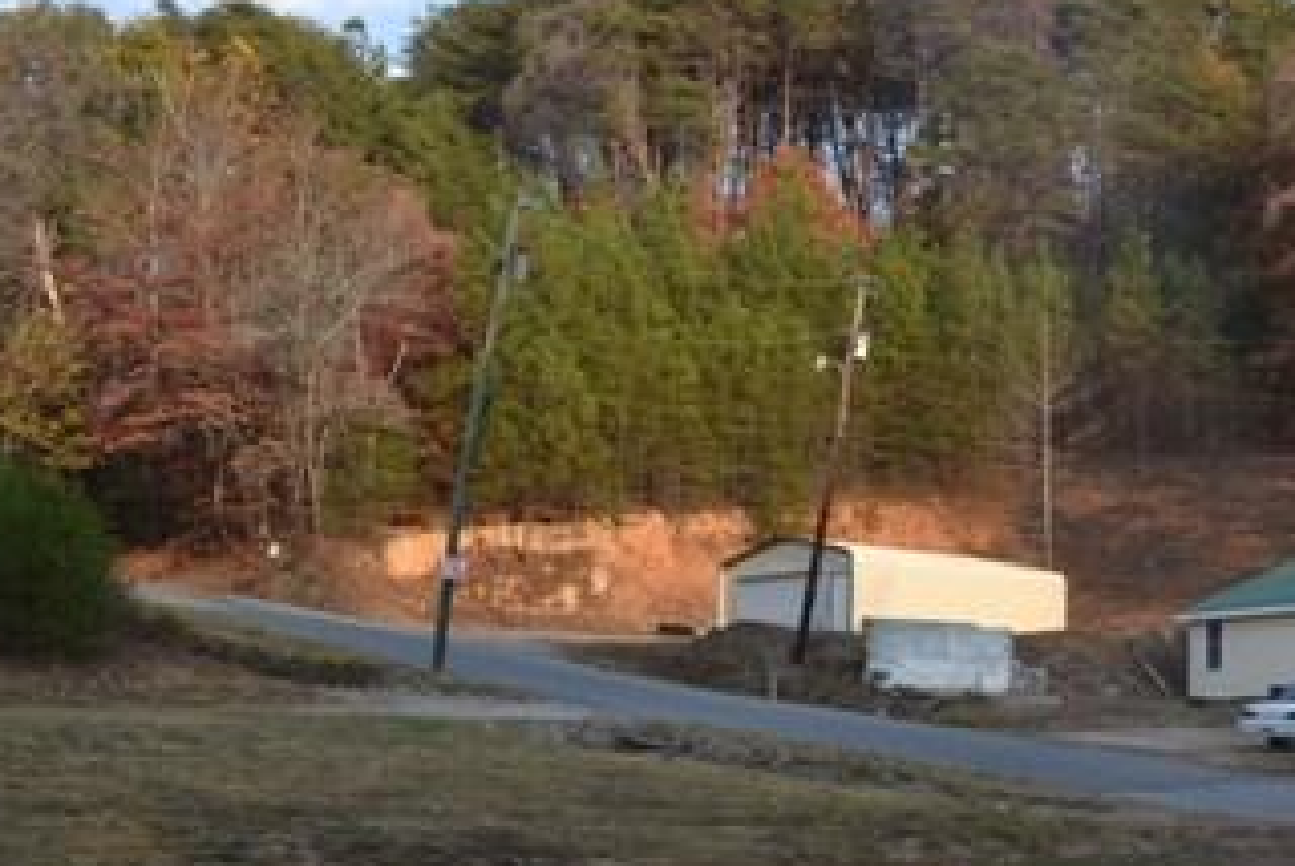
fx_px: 1944
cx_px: 1230
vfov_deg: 25.0
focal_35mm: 54
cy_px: 556
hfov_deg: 34.2
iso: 100
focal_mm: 18
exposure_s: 1/125
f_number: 5.6
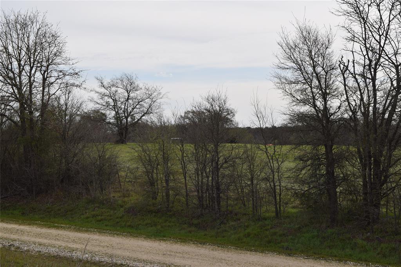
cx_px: 200
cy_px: 134
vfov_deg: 18.9
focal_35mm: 72
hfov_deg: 28.1
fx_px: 802
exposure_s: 1/200
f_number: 10
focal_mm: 48
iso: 100
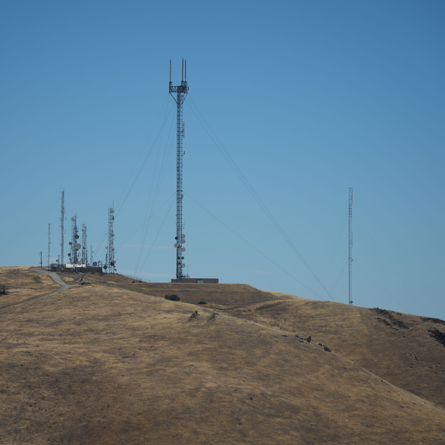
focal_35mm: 192
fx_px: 2792
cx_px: 182
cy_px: 220
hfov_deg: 9.1
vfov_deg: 9.1
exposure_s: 1/1250
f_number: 5.6
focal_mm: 148
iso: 125
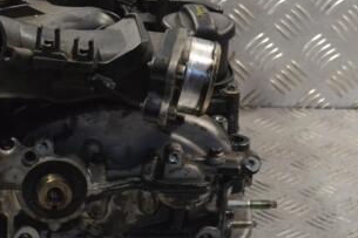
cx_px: 42
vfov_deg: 10.5
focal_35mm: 130
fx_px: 1292
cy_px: 136
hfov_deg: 15.6
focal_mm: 44
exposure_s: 1/250
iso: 3200
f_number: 8
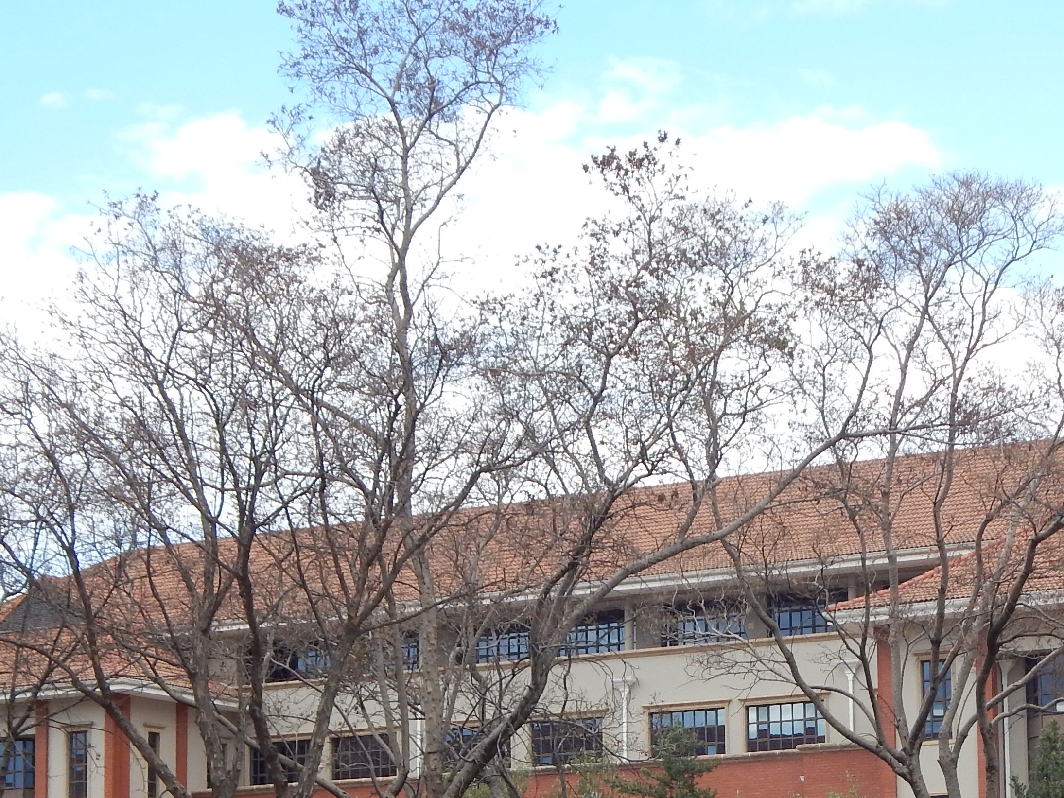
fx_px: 2459
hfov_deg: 24.3
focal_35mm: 80
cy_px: 791
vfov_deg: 18.0
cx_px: 740
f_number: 3.4
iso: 125
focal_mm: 6.8
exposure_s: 1/400
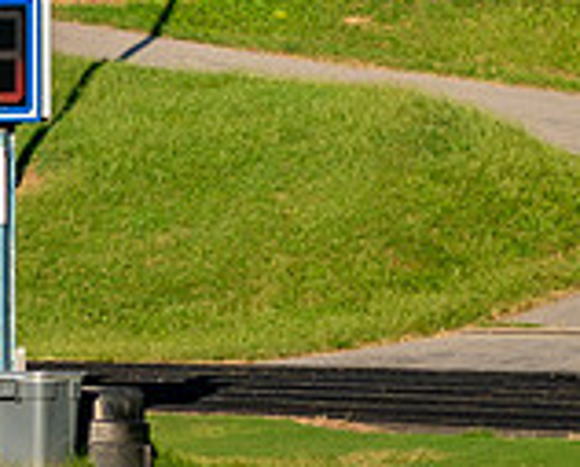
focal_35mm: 447
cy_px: -228
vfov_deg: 3.5
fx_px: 7687
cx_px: -413
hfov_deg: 4.3
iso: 100
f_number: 4.5
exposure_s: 1/1000
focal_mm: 111
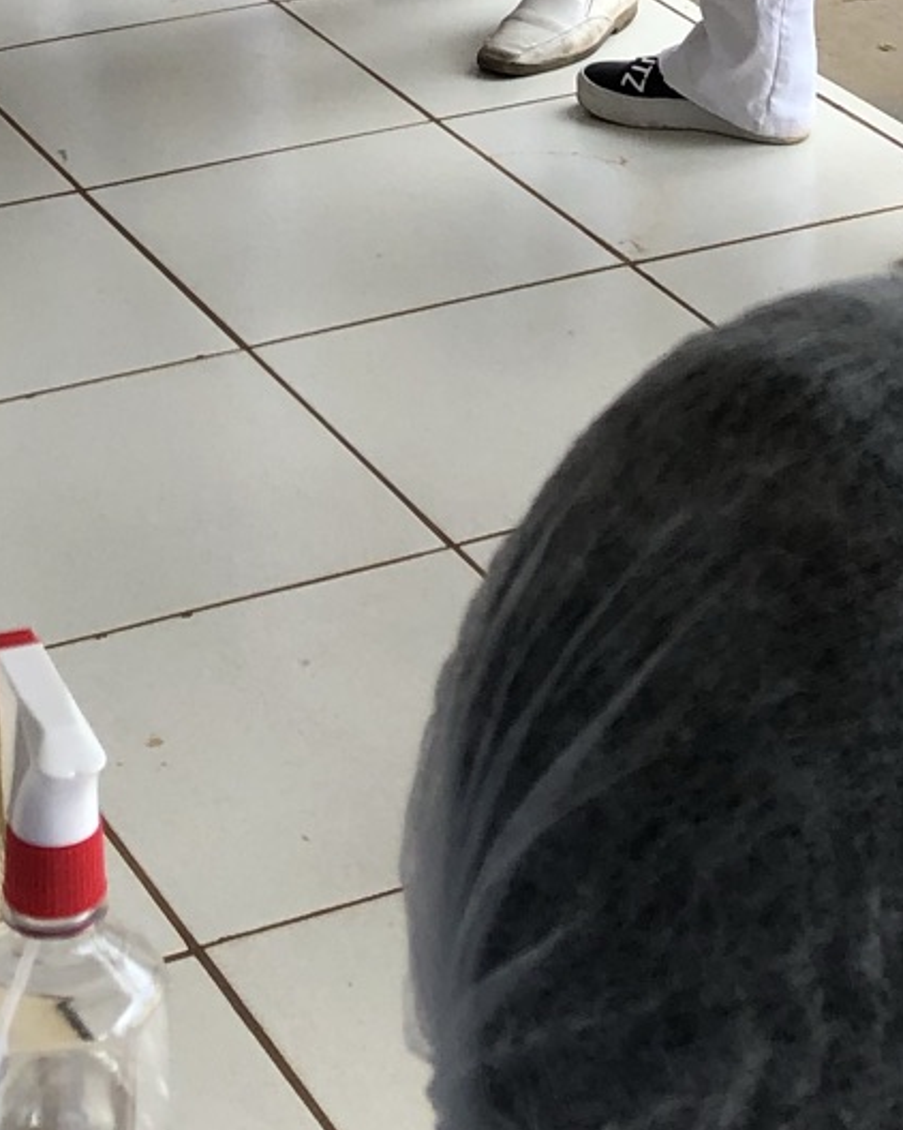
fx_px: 3543
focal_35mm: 106
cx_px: 297
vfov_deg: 16.1
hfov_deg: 14.5
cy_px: -719
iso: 20
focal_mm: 3.99
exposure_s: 1/237
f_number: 1.8
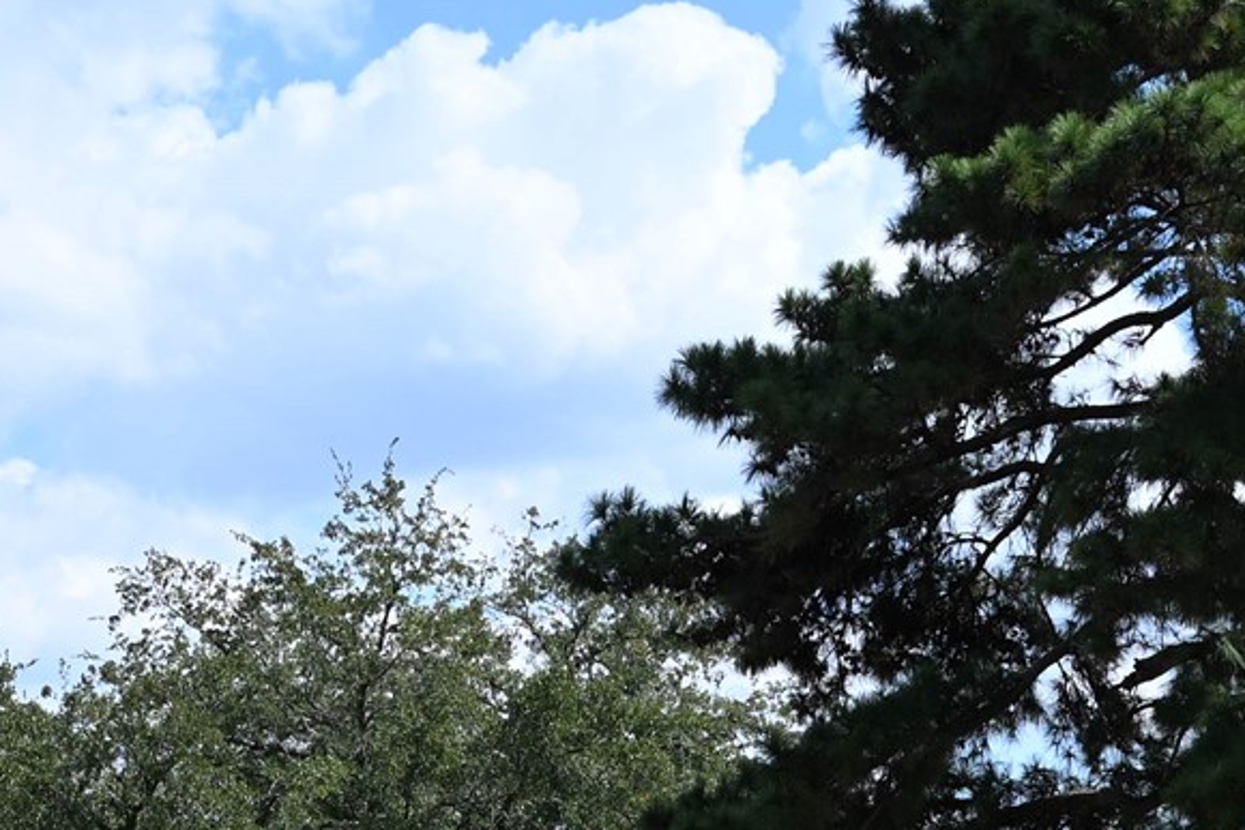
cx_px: 622
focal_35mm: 118
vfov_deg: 11.0
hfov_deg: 17.4
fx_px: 4077
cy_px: 1439
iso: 200
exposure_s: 1/250
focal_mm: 31.5
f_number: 11
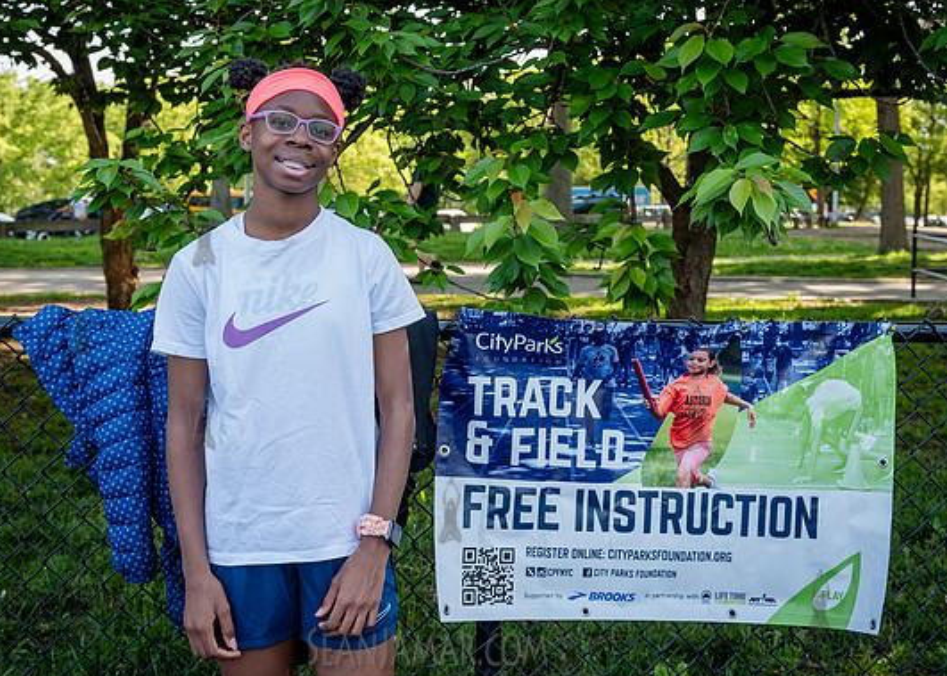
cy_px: 301
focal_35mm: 43
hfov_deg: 44.5
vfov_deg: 32.6
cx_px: 525
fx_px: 1156
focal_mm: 35
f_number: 4.5
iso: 400
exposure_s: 1/400
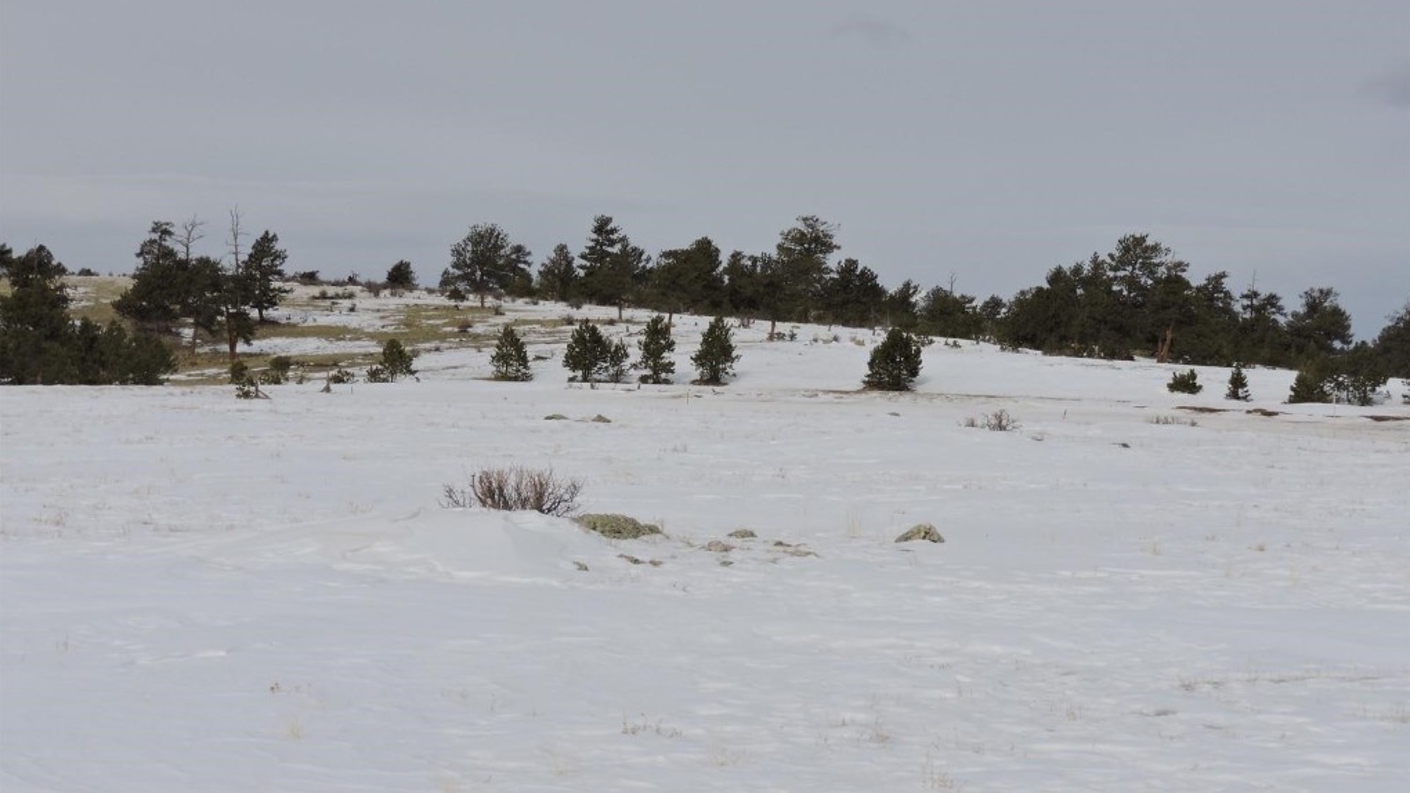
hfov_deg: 22.9
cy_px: 379
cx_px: 706
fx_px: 3477
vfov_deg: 13.0
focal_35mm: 93
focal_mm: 15.2
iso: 100
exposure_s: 1/1250
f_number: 4.5
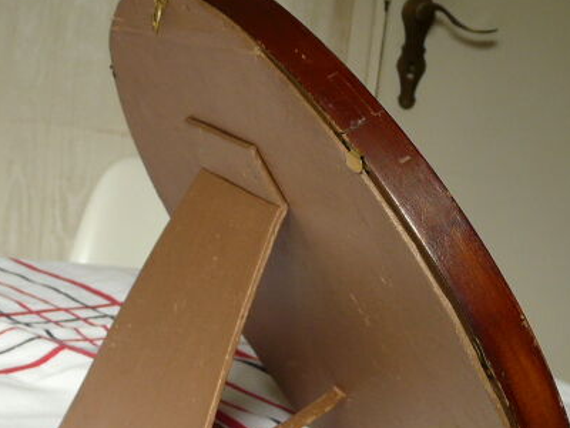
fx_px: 1186
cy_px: 288
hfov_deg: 27.0
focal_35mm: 72
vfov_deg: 20.4
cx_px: 291
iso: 100
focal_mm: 4.6
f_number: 2.8
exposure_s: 1/40
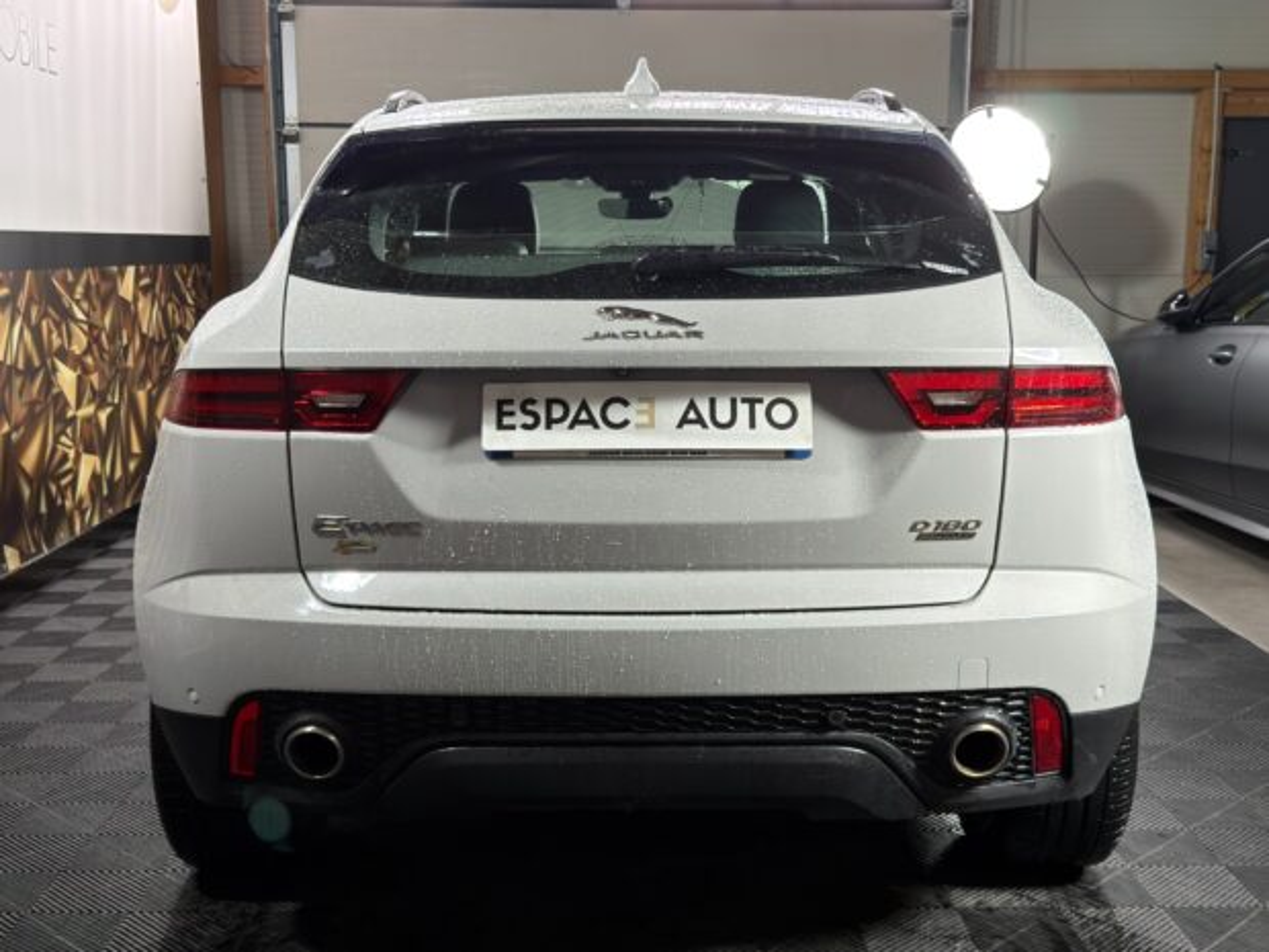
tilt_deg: -9.1
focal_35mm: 42
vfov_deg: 34.3
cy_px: 476
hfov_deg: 44.8
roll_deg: -0.5
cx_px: 634
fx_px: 1540
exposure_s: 1/50
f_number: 1.78
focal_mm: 6.76
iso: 200
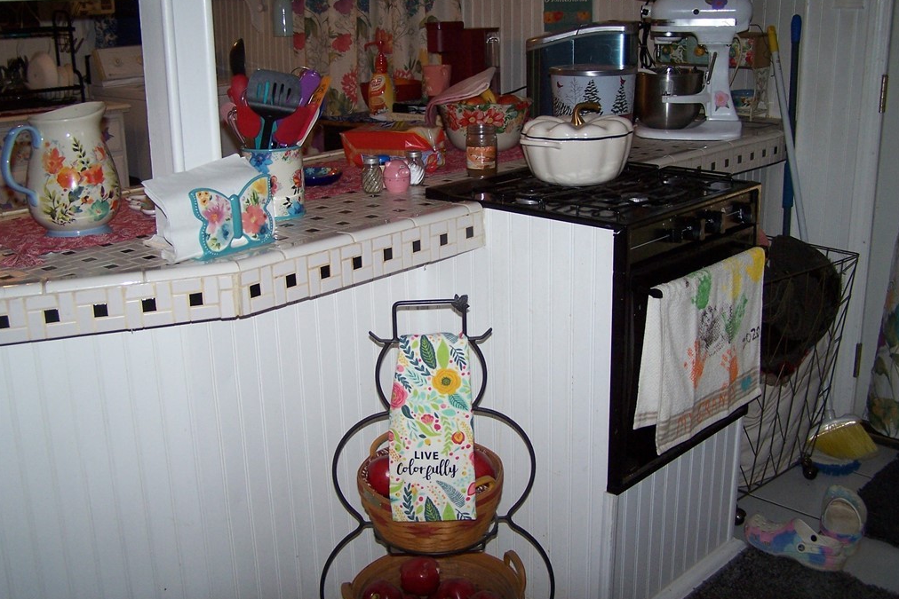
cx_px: 450
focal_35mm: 40
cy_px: 272
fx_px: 999
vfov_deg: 33.4
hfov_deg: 48.5
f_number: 2.8
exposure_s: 1/60
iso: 140
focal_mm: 6.3
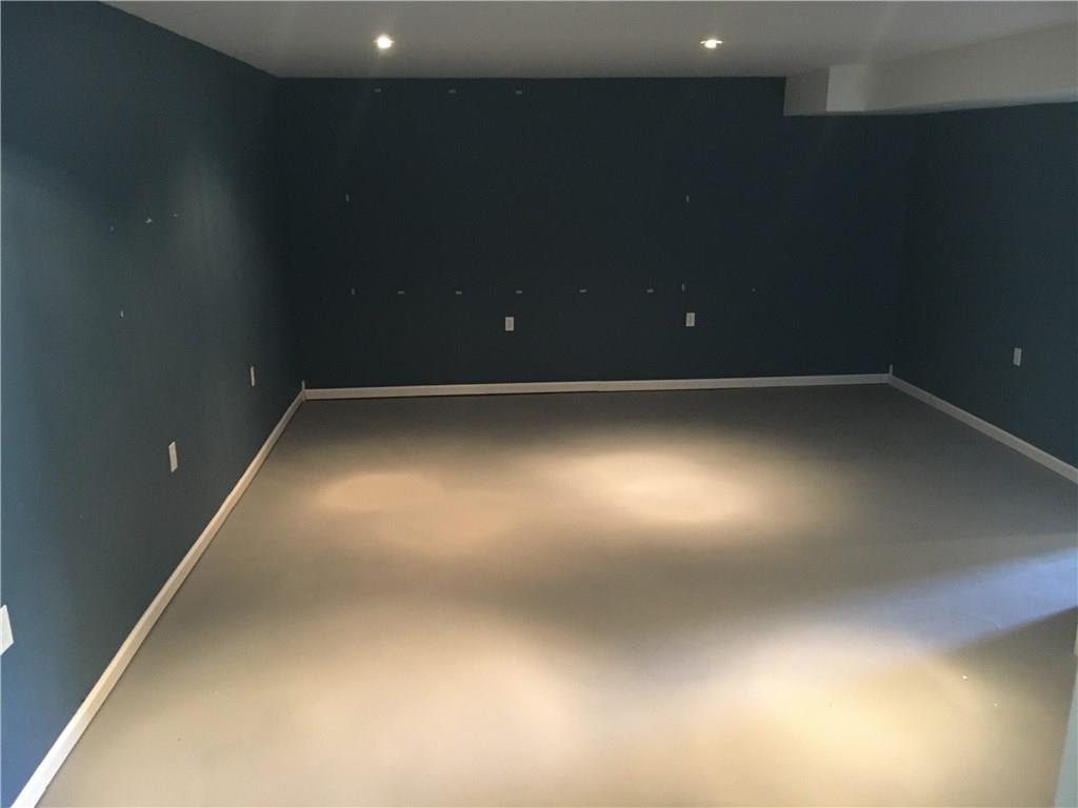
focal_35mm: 29
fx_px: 903
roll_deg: +0.1
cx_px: 539
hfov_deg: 61.7
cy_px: 404
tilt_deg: -14.2
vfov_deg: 48.2
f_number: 2.2
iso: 320
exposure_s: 1/15
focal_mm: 4.15
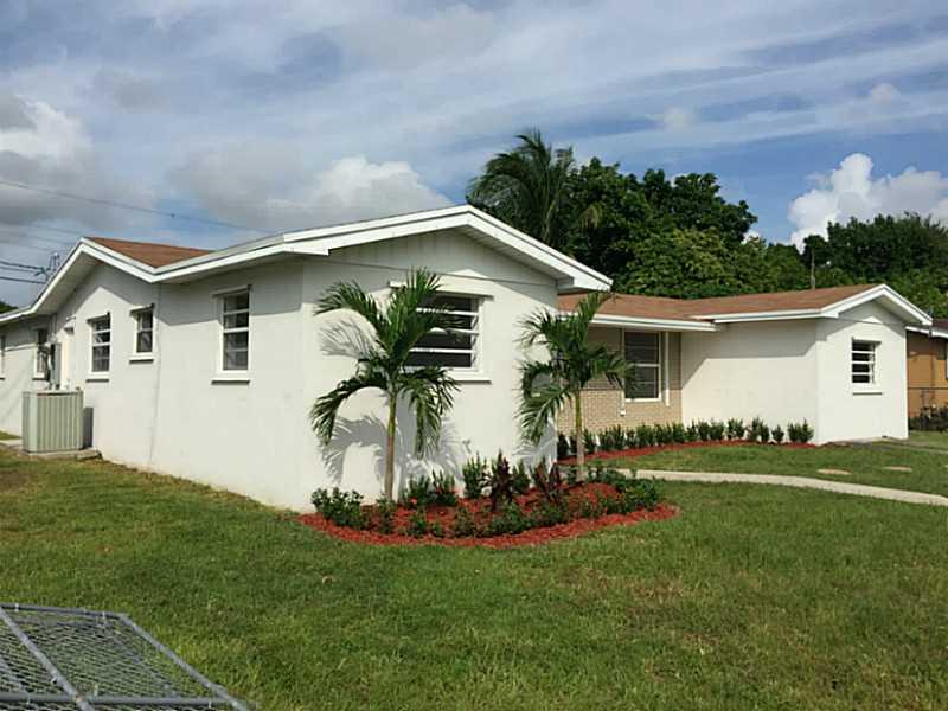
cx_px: 474
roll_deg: -1.1
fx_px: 794
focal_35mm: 29
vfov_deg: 48.2
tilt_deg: +0.8
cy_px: 356
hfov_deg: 61.7
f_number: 2.2
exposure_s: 1/3968
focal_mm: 4.15
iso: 32
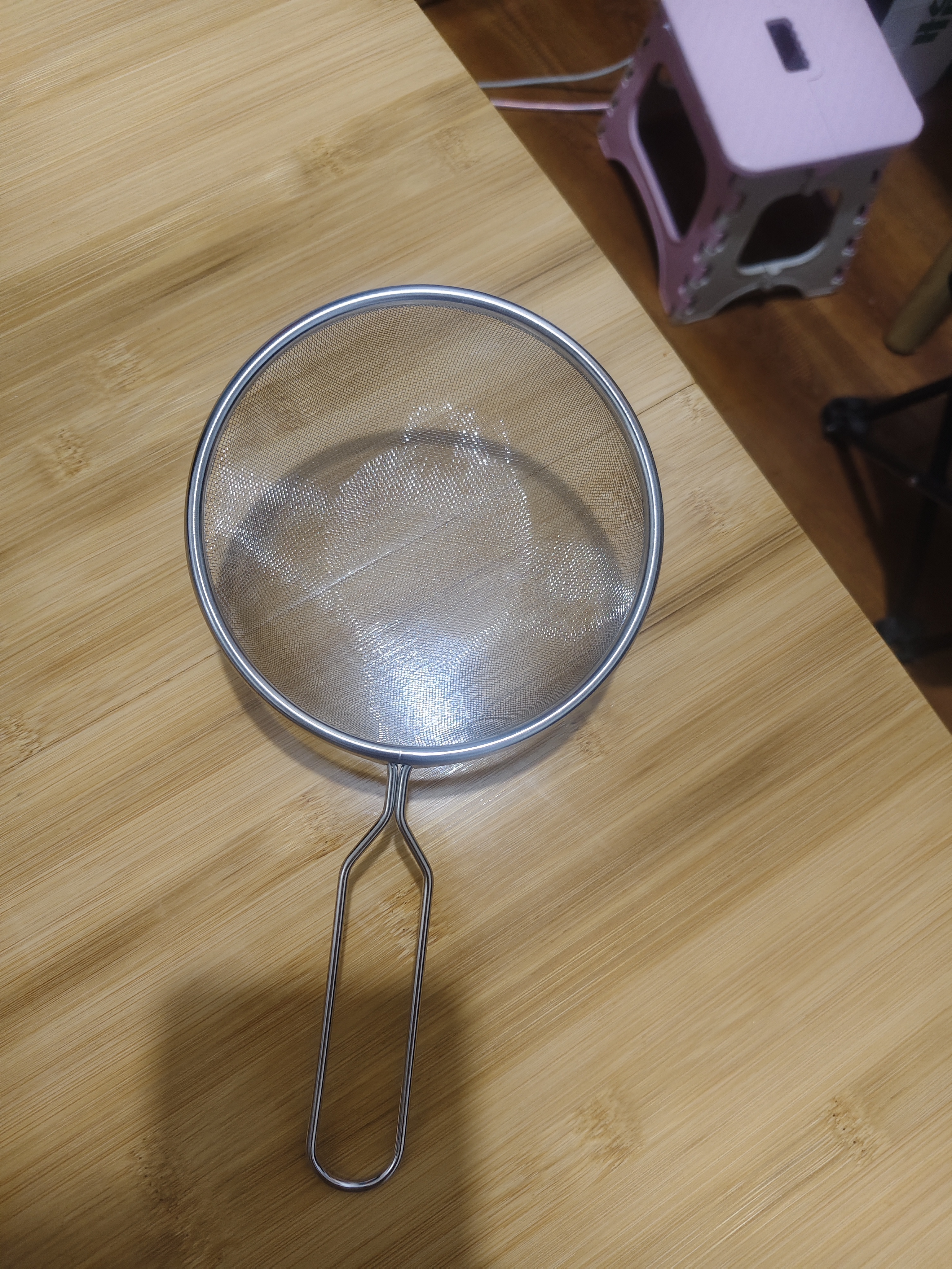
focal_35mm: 23
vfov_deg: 73.9
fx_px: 843
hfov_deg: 58.9
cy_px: 634
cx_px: 476
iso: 805
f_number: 1.88
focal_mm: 5.56
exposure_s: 1/50
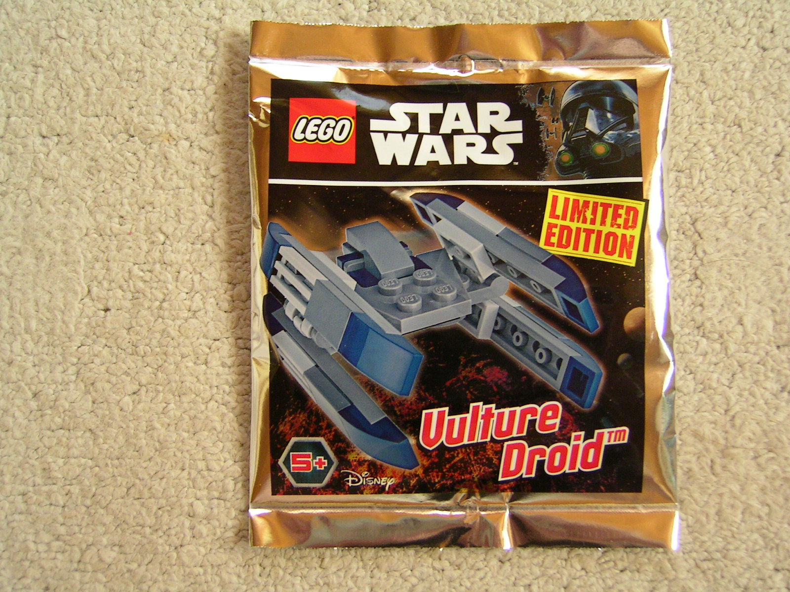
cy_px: 296
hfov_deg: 51.4
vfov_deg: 39.7
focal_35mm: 36
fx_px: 822
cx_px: 395
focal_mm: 5.6
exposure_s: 1/36.8
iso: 100
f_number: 2.8
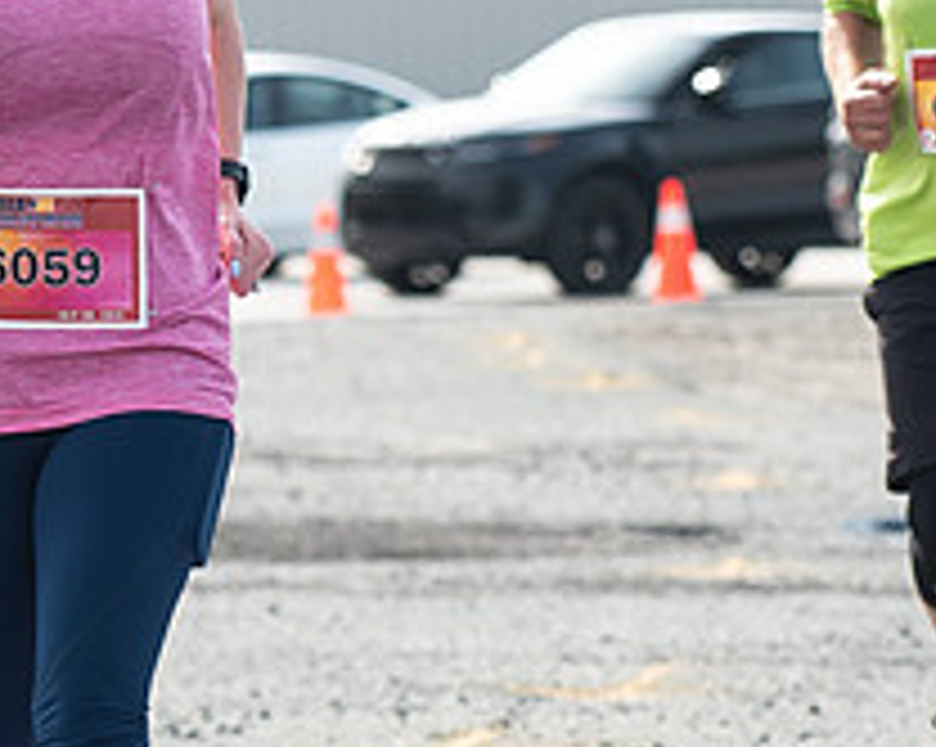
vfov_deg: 4.1
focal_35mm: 378
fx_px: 10462
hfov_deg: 5.1
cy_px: -20
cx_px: 32
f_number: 4.5
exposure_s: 1/1250
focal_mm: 92
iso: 250
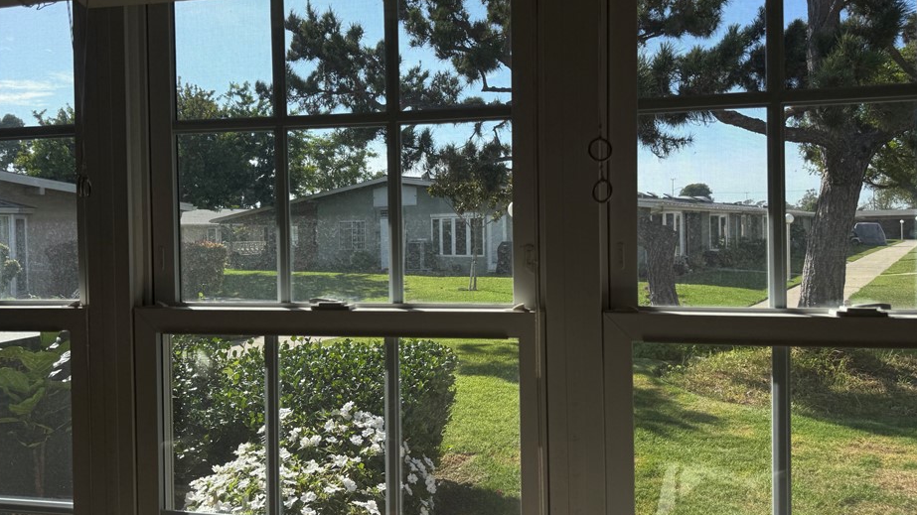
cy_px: 235
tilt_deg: -0.5
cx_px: 446
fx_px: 705
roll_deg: +1.0
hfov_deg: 66.1
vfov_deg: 40.1
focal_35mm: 29
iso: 80
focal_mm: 6.76
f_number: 1.78
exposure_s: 1/3759
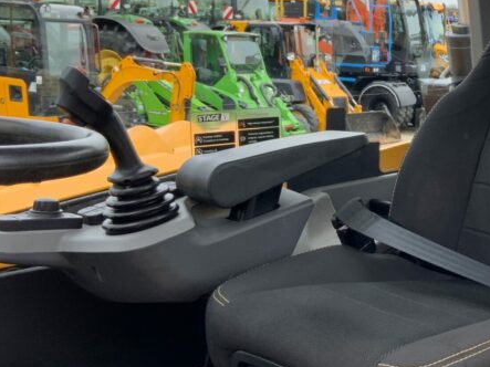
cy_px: 192
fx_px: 948
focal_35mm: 67
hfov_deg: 27.1
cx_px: 511
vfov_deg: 21.9
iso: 16
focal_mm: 3
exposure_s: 1/225
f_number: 1.8
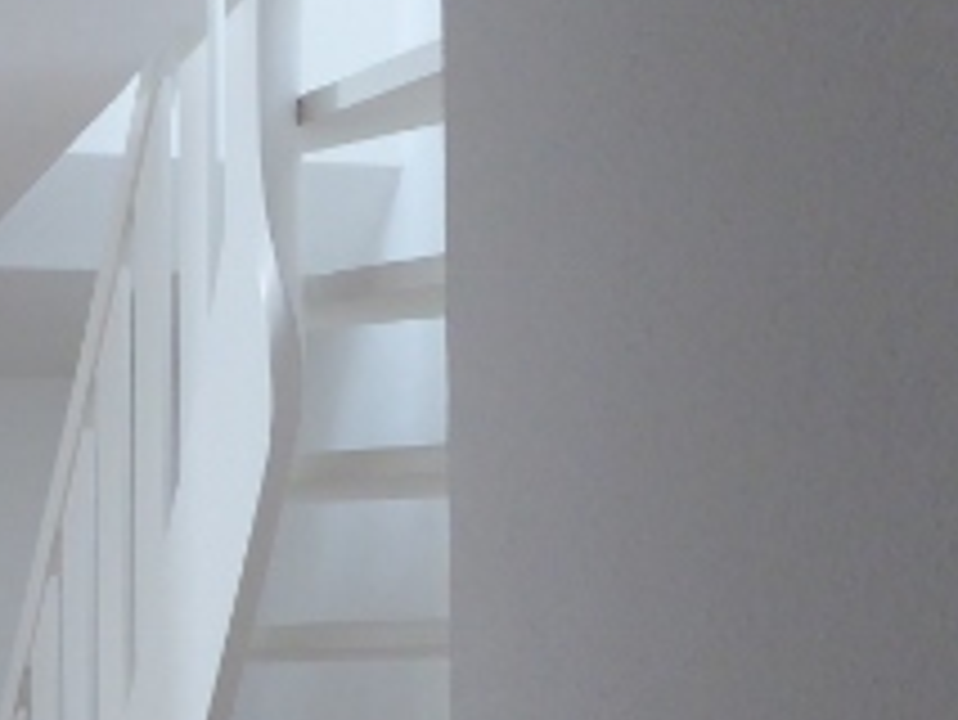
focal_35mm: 75
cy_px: 864
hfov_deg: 22.2
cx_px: -405
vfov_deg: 18.6
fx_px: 2077
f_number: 3.3
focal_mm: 4.3
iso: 400
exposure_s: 1/60
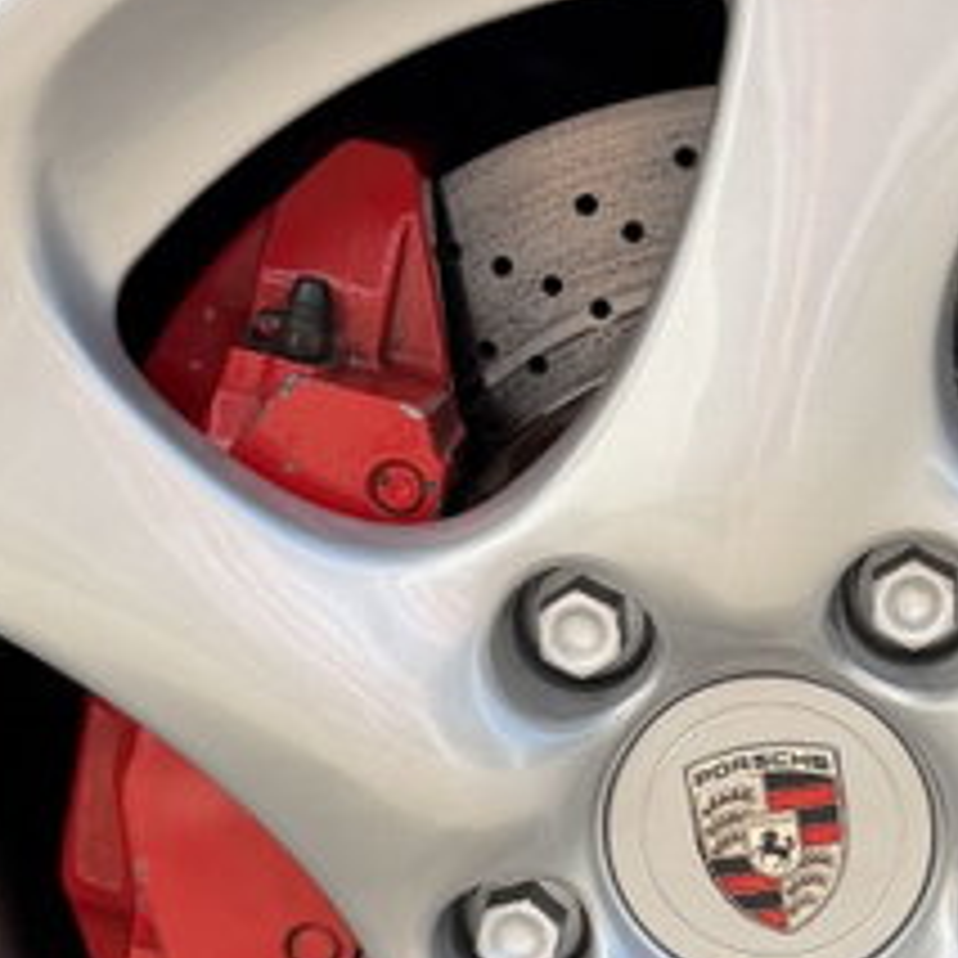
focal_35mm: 102
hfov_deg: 16.9
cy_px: 769
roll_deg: -2.2
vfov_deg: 16.9
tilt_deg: -19.1
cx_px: 760
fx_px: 3194
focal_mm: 6.76
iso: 80
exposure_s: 1/1139
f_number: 1.78
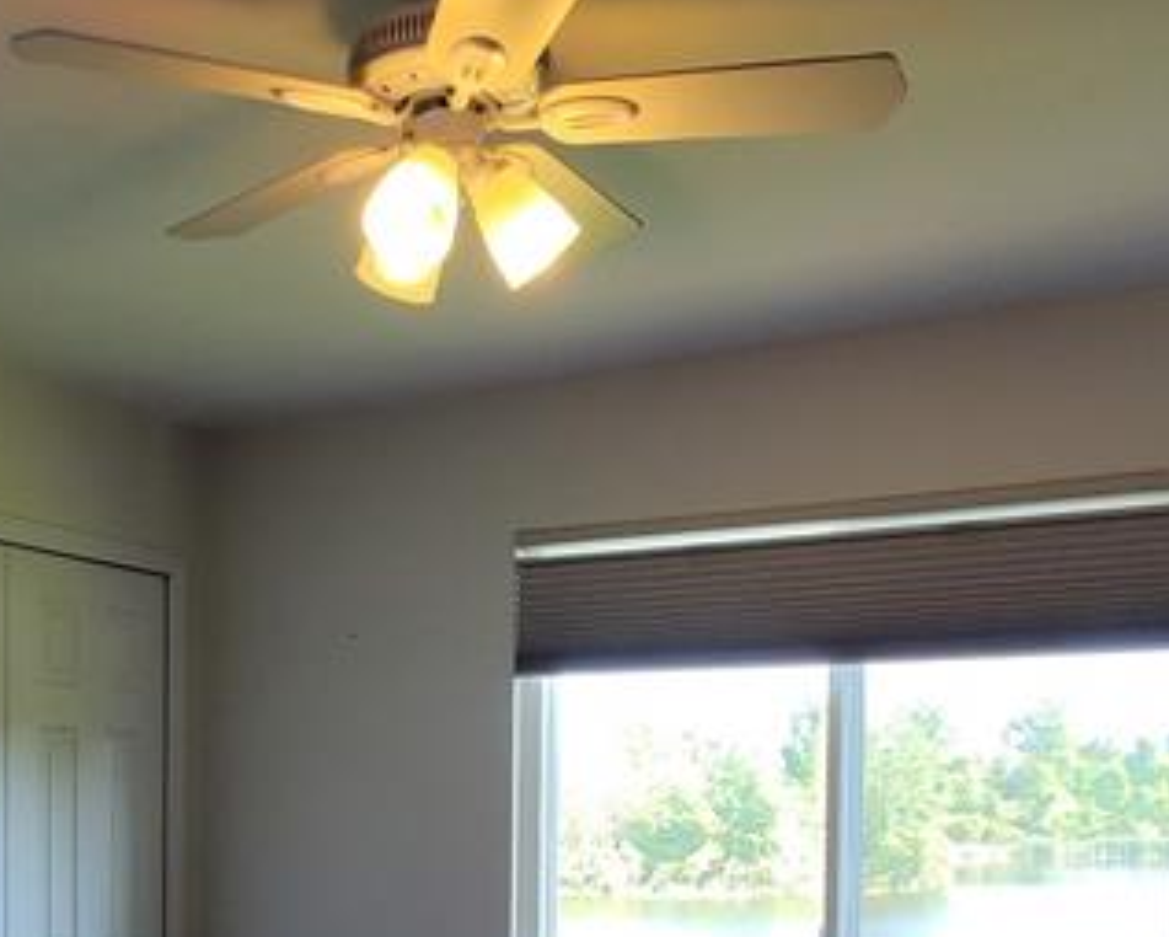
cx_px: 358
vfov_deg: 34.8
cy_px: 812
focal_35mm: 41
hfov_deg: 43.9
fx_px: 1419
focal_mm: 1.8
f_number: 2.2
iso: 100
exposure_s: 1/60
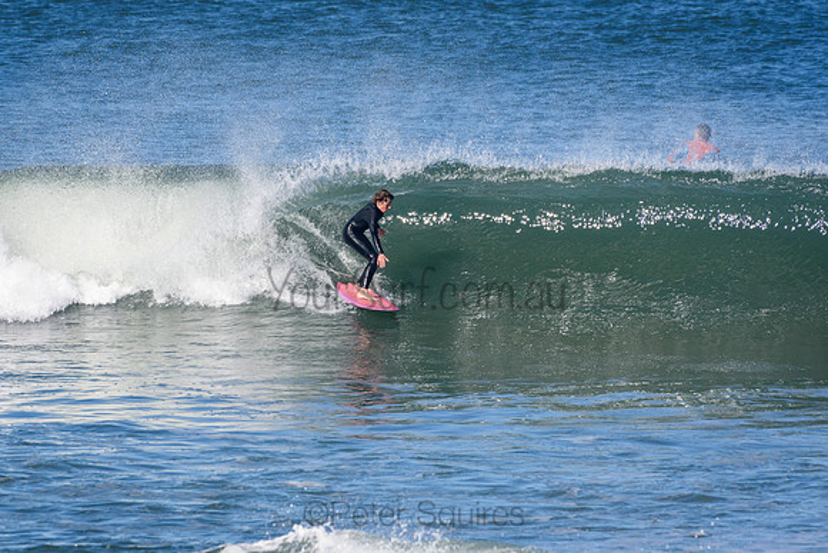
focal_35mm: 750
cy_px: 276
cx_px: 414
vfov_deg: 1.8
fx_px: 17253
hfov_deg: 2.7
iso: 400
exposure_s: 1/2000
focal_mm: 500
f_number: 5.6
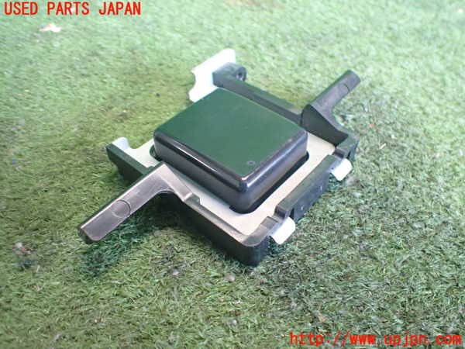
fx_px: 403
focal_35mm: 30
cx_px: 232
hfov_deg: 60.0
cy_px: 174
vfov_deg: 46.8
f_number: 2.3
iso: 800
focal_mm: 5.4
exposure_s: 1/50
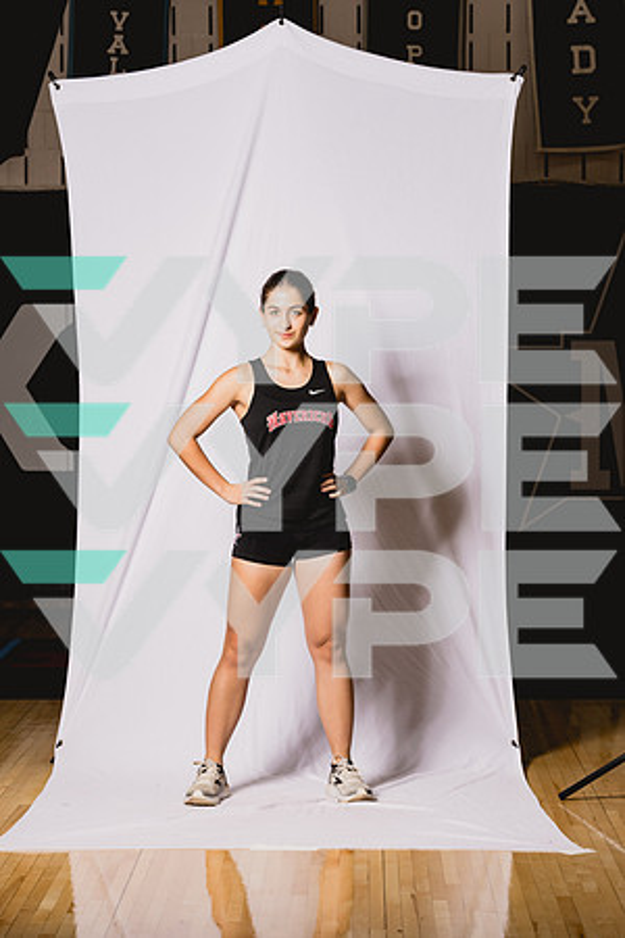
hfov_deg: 13.6
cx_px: 312
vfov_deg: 20.2
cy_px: 469
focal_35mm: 101
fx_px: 2630
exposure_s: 1/125
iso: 400
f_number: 7.1
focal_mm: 101
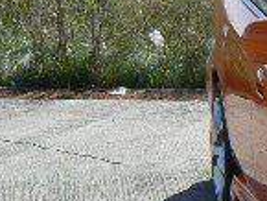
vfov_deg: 9.2
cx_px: 582
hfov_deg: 11.0
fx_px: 1227
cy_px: 242
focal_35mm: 159
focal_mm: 6
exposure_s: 1/500
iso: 80
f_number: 5.6
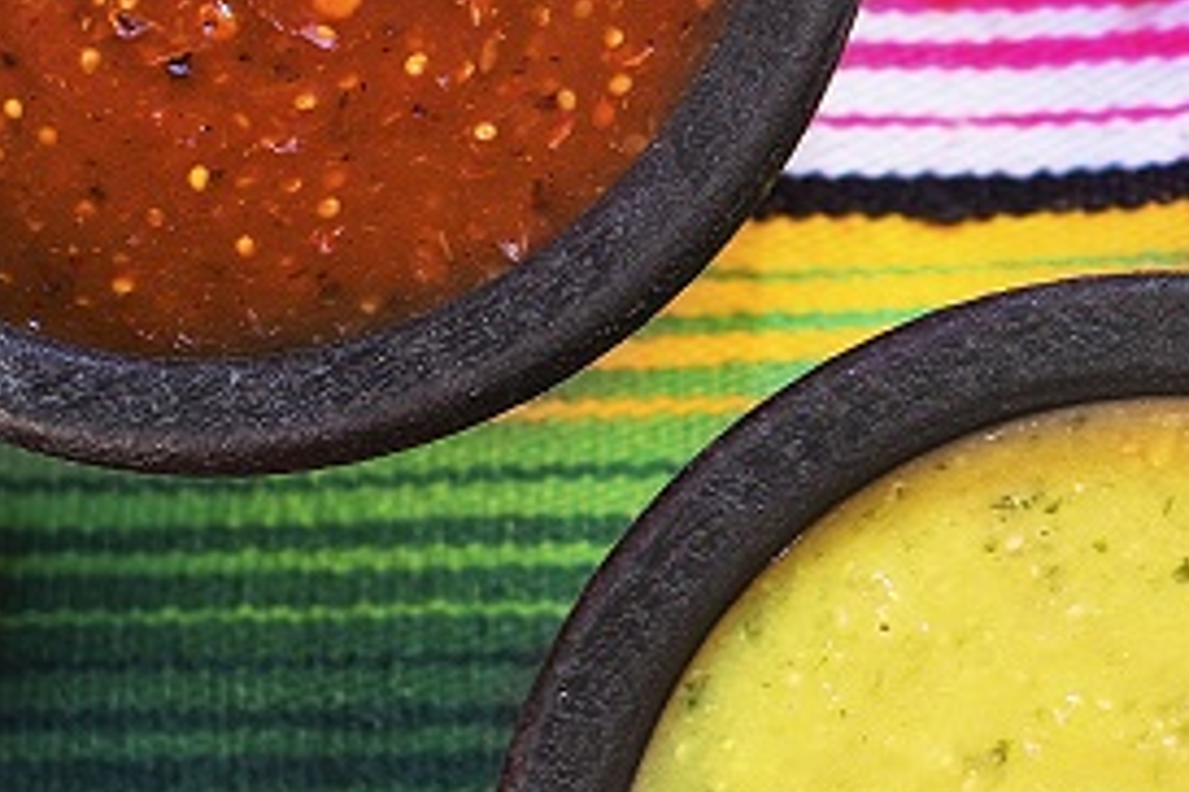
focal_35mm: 186
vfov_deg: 7.4
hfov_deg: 10.8
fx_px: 6143
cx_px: 1572
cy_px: 409
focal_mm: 50
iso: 250
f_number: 3.2
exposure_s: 1/100
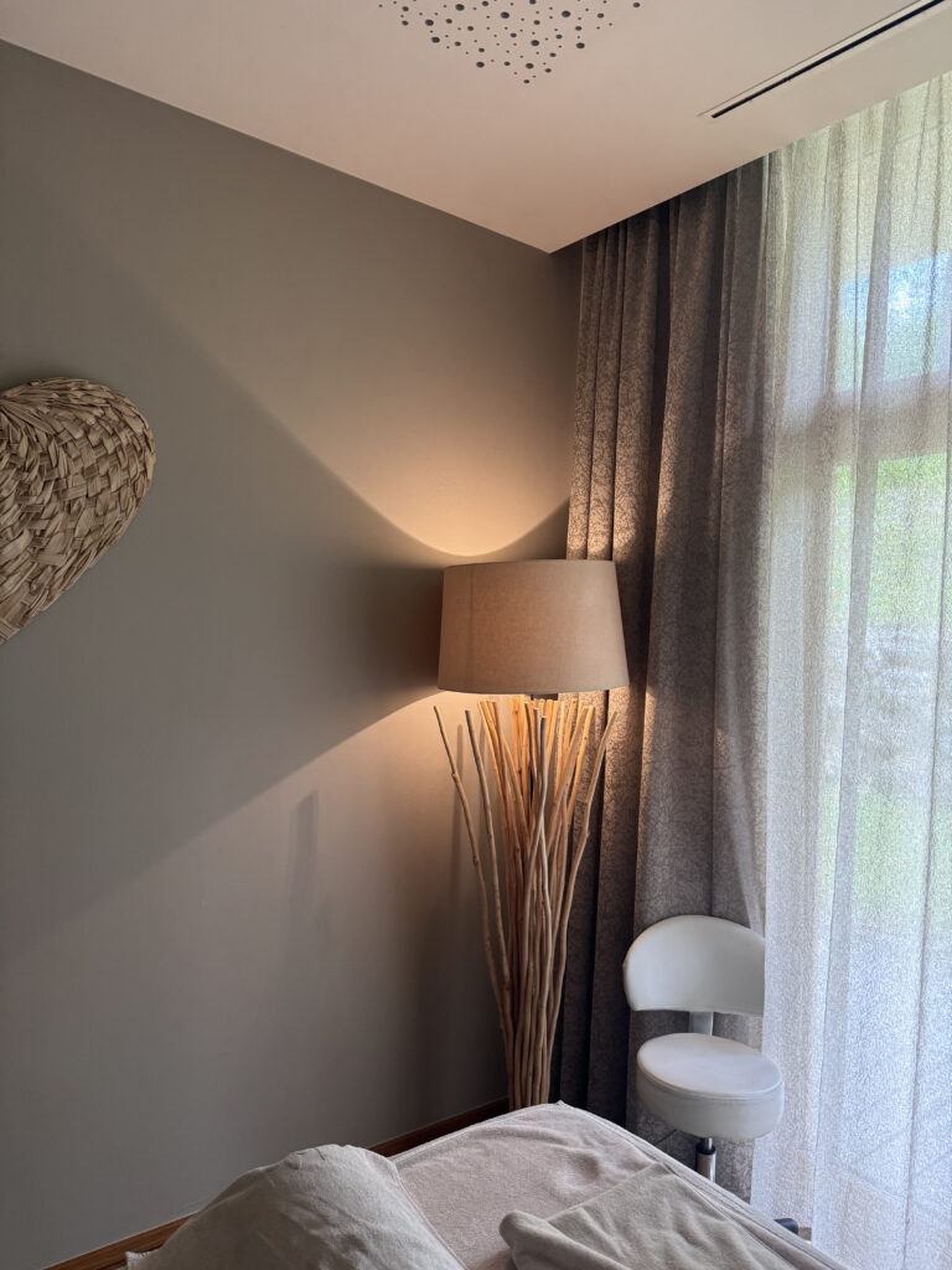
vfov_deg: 71.6
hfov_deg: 56.8
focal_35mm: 24
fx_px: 880
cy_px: 635
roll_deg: -2.6
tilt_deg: +0.2
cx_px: 476
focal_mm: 6.76
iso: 400
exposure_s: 1/50
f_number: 1.78
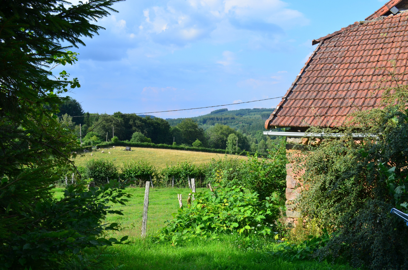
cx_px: 204
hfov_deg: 57.3
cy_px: 135
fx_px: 373
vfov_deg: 39.8
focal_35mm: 33
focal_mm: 22
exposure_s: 1/125
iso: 200
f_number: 11
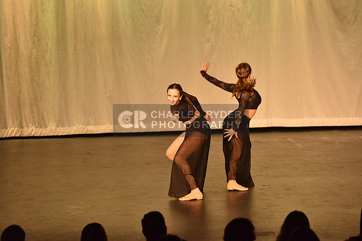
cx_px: 181
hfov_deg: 12.8
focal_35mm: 160
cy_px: 120
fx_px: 1609
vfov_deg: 8.6
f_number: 4.5
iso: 2000
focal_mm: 160
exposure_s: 1/250
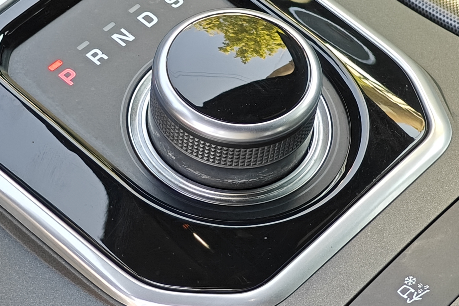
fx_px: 1415
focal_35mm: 111
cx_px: 215
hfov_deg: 18.4
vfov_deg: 12.3
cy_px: 70
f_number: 2
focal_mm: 7.08
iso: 80
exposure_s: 1/100
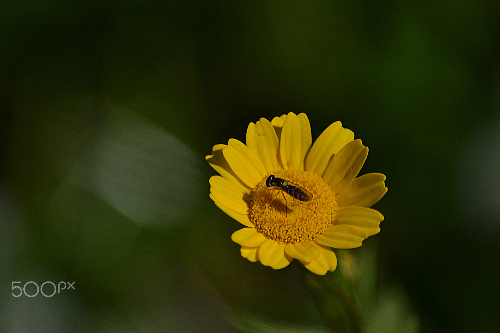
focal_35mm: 494
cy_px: 152
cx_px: 265
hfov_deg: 4.2
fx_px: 6860
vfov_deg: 2.8
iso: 100
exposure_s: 1/1250
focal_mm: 300
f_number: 5.6
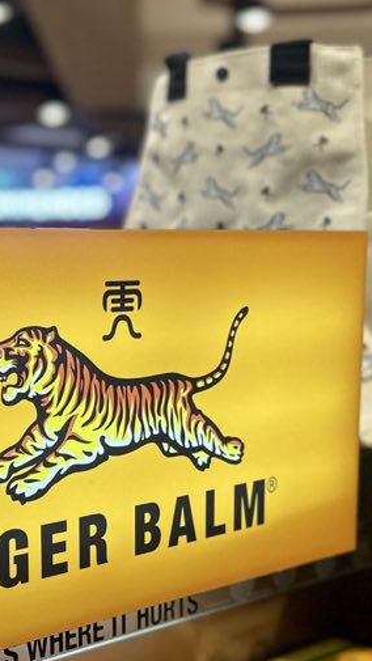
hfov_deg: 20.6
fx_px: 1000
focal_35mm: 57
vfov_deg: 36.2
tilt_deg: -8.4
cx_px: 35
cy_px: 441
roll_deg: +0.4
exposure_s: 1/104
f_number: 1.78
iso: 50
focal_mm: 6.86
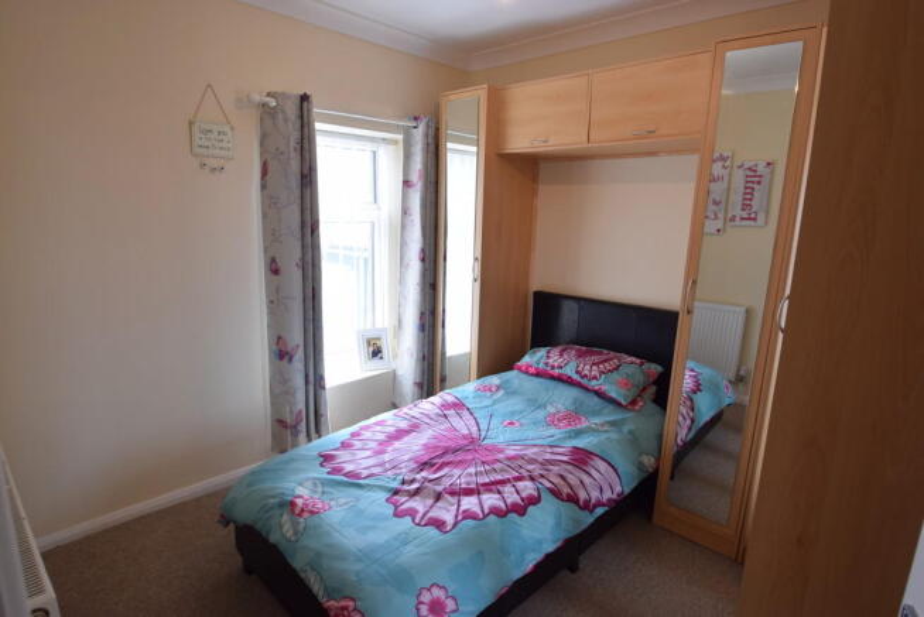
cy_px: 308
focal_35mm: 18
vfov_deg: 67.5
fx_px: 462
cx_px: 462
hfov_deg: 90.0
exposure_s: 1/125
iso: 400
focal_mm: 12
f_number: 5.6
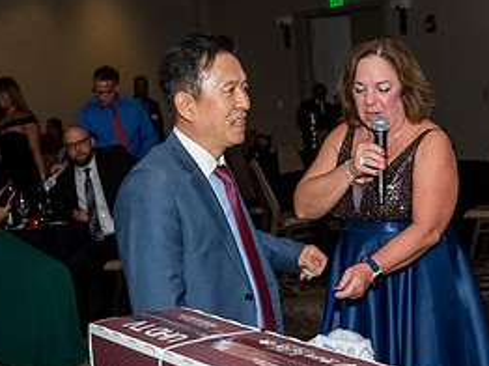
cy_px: 307
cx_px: 325
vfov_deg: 18.2
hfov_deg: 24.3
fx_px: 1129
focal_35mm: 80
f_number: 7.1
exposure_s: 1/250
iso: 500
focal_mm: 18
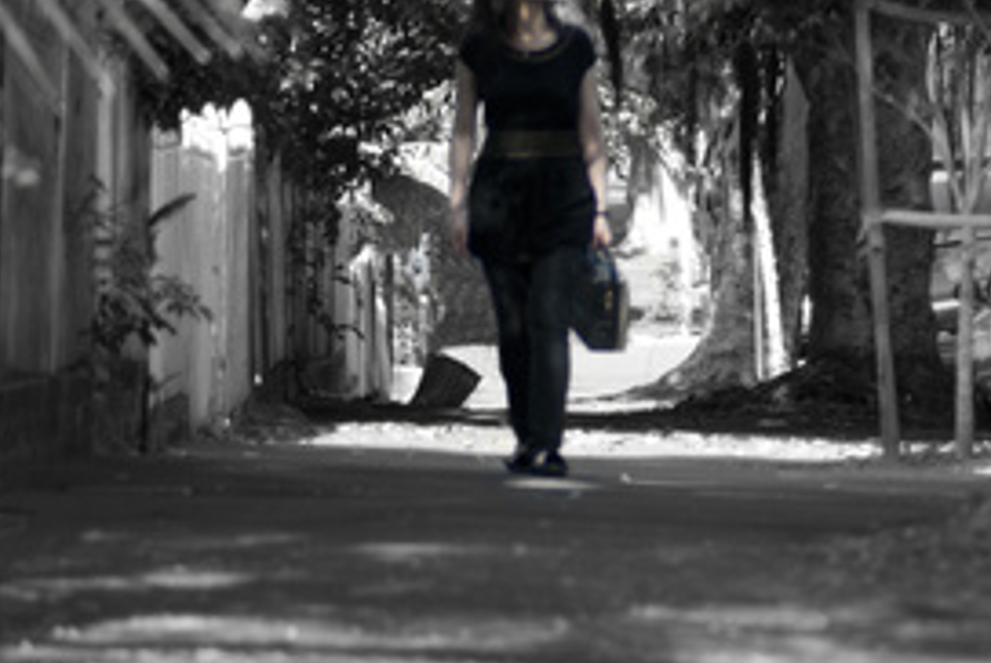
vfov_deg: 3.7
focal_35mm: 373
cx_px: 656
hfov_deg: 5.5
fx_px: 10277
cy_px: 293
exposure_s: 1/400
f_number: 4.5
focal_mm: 135
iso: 320
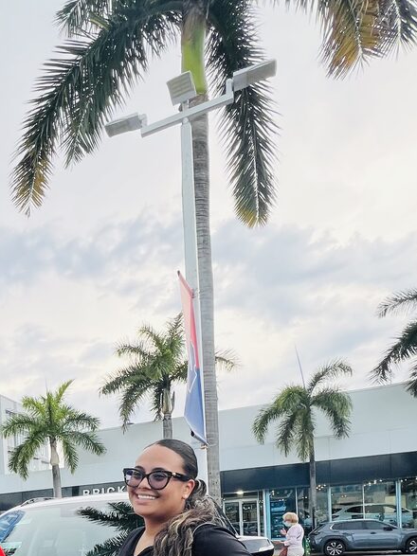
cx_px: -34
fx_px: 498
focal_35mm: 31
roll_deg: +3.1
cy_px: 557
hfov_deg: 38.2
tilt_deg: -0.8
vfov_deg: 48.1
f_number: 1.8
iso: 32
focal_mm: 1.57
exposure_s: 1/186
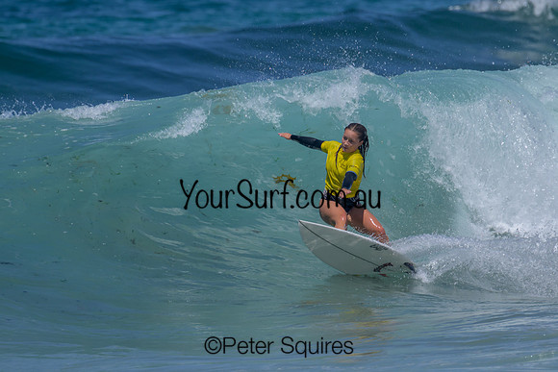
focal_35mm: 851
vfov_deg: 1.6
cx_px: 297
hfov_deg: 2.4
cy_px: 198
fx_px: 13197
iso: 640
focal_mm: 800
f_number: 11
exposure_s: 1/2000
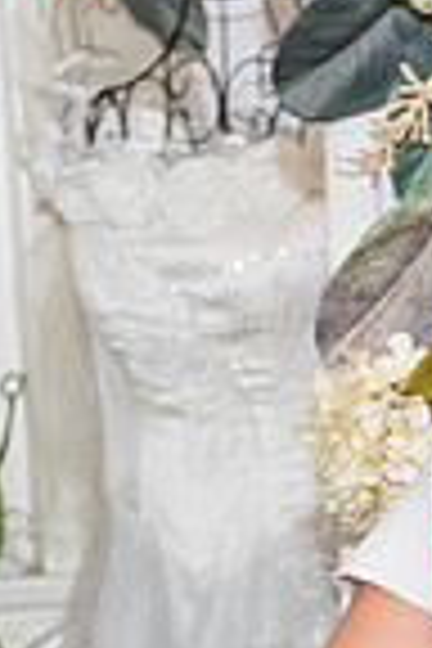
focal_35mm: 257
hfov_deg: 5.3
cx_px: 630
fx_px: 4626
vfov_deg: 7.9
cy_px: 878
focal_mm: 55
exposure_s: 1/125
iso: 1600
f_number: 4.5
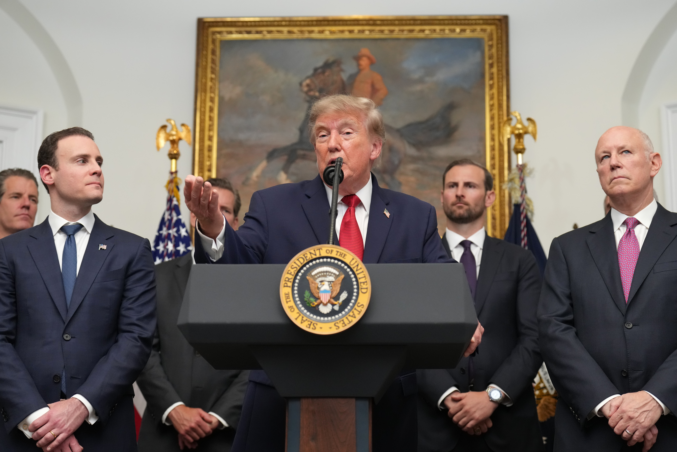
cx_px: 338
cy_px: 226
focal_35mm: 70
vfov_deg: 19.5
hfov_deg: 28.8
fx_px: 1316
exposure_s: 1/320
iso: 3200
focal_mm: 70
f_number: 3.5
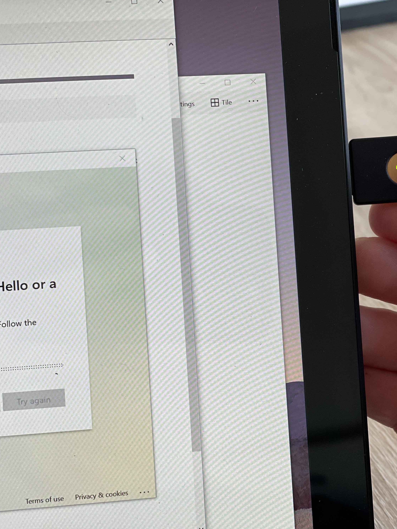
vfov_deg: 27.8
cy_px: 265
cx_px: 346
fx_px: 1070
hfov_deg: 20.6
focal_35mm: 70
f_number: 2
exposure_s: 1/122
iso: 100
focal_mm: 6
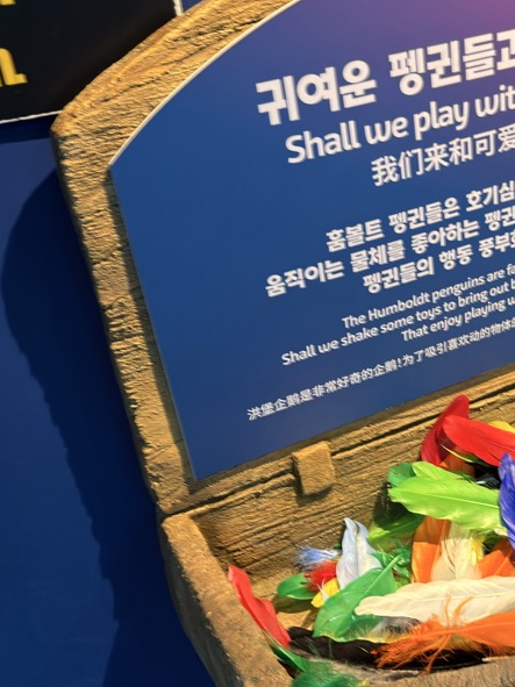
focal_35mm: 52
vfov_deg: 36.6
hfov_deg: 26.5
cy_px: 436
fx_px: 1032
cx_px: 520
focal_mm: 6.76
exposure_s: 1/40
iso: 320
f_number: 1.78
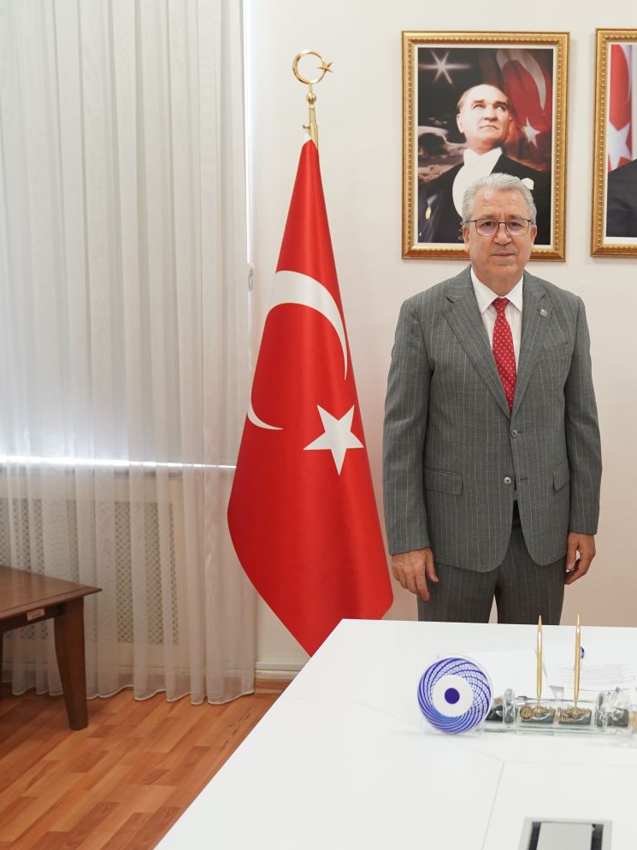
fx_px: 1105
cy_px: 423
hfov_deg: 30.6
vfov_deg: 42.1
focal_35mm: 45
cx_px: 583
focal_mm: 31
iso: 1600
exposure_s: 1/125
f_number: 3.2
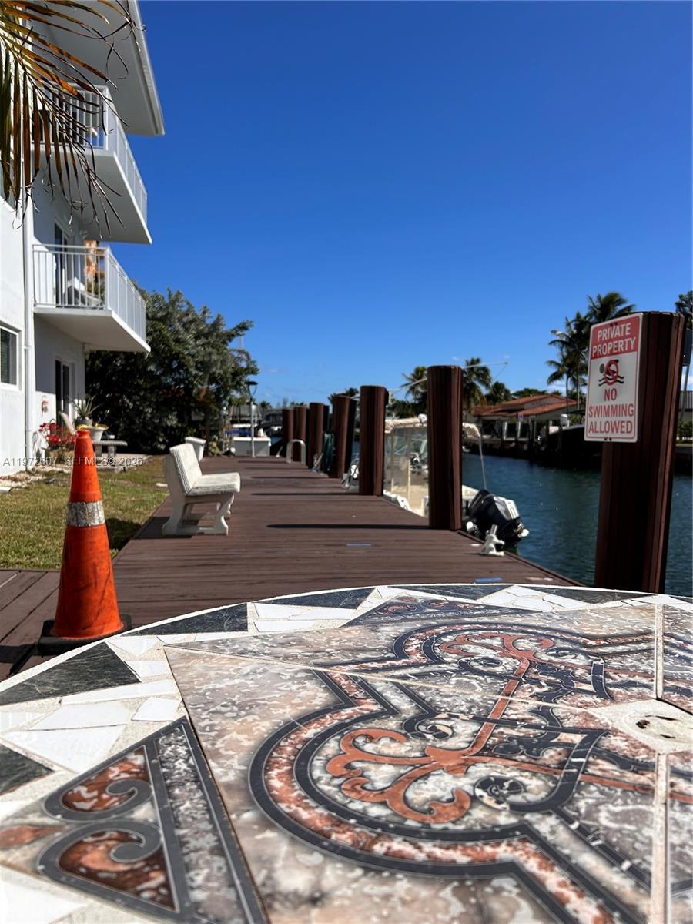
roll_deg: -2.0
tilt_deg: -3.2
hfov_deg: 53.1
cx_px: 346
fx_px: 694
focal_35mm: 26
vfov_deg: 67.3
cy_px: 462
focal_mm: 5.7
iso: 50
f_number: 1.5
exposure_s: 1/7463
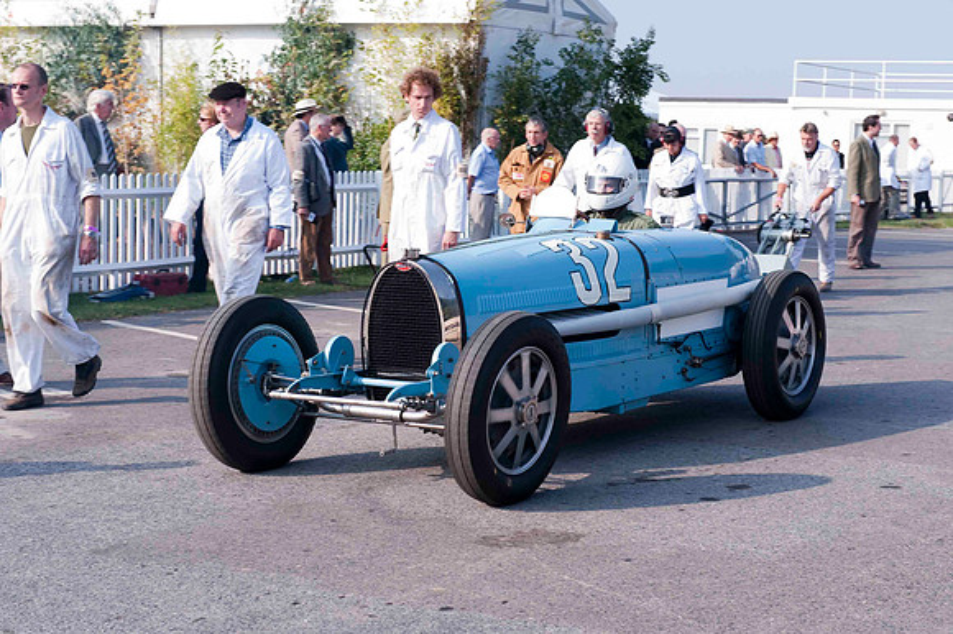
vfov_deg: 19.4
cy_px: 317
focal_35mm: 70
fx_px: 1852
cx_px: 476
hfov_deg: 28.9
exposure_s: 1/320
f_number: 9
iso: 500
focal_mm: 70
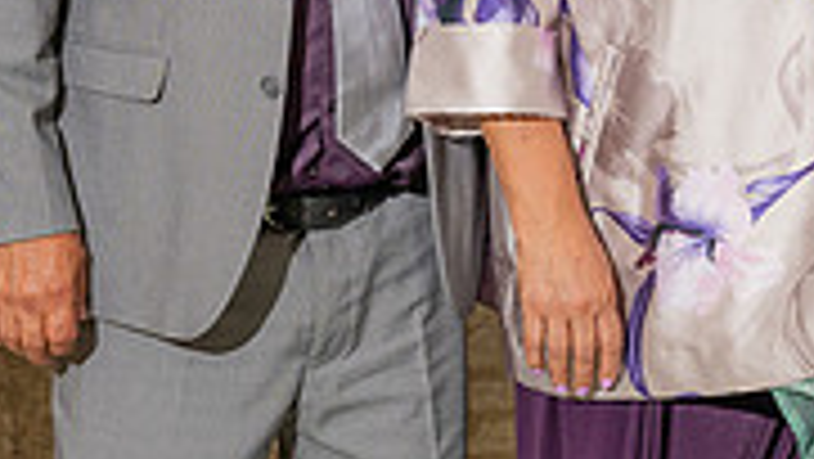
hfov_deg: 11.8
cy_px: -234
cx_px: 1169
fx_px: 3779
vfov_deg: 6.8
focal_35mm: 175
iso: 320
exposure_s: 1/200
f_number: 4.5
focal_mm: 43
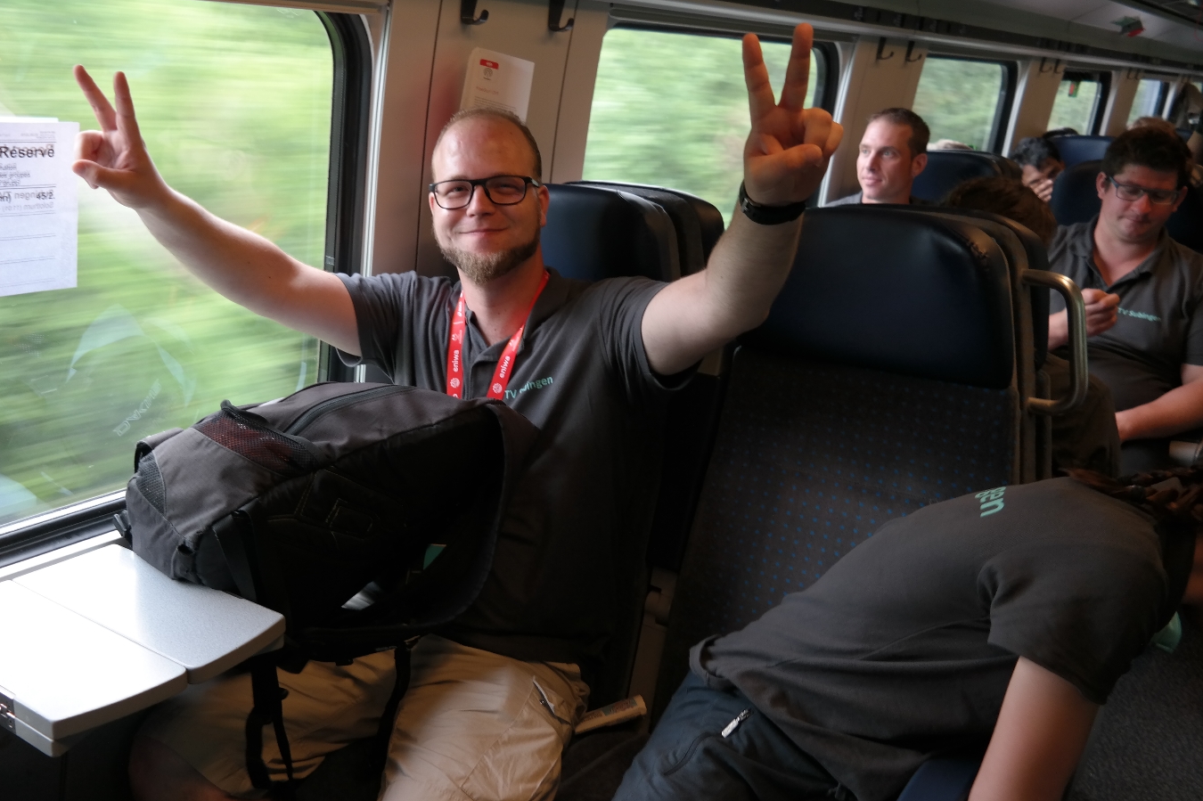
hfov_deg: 58.5
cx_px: 515
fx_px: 1069
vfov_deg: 41.1
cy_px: 366
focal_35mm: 32
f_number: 3.5
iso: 400
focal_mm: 18
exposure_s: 1/40
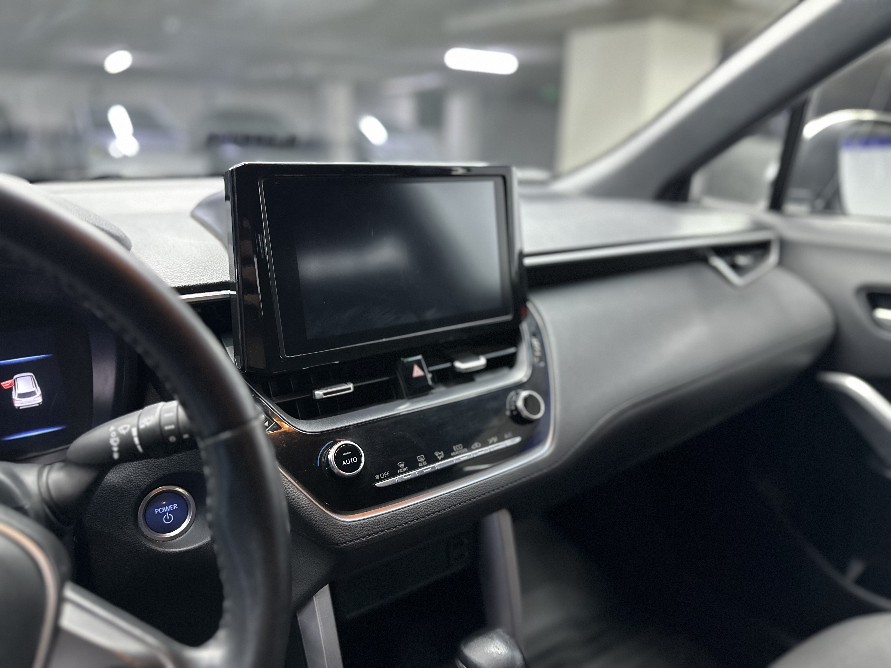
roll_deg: -1.1
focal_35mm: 24
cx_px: 446
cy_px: 334
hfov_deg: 71.6
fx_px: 618
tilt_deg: -17.1
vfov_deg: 56.8
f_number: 1.78
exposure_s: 1/50
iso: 800
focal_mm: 6.86
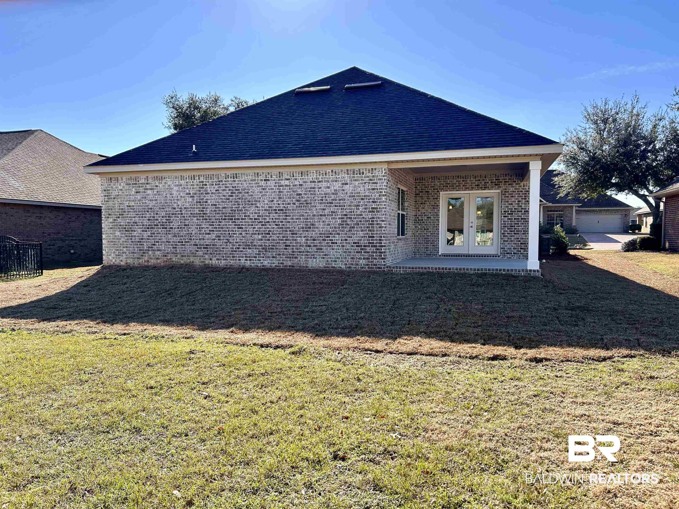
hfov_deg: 67.3
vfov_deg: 53.1
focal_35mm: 26
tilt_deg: -2.5
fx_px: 510
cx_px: 340
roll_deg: -0.2
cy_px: 254
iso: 50
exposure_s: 1/2123
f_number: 1.5
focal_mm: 5.7
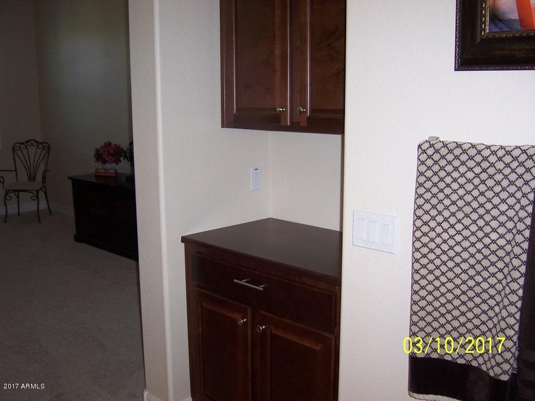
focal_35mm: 36
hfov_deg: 51.4
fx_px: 556
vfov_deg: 39.7
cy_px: 200
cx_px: 268
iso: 80
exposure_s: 1/60
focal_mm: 6.2
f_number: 2.8
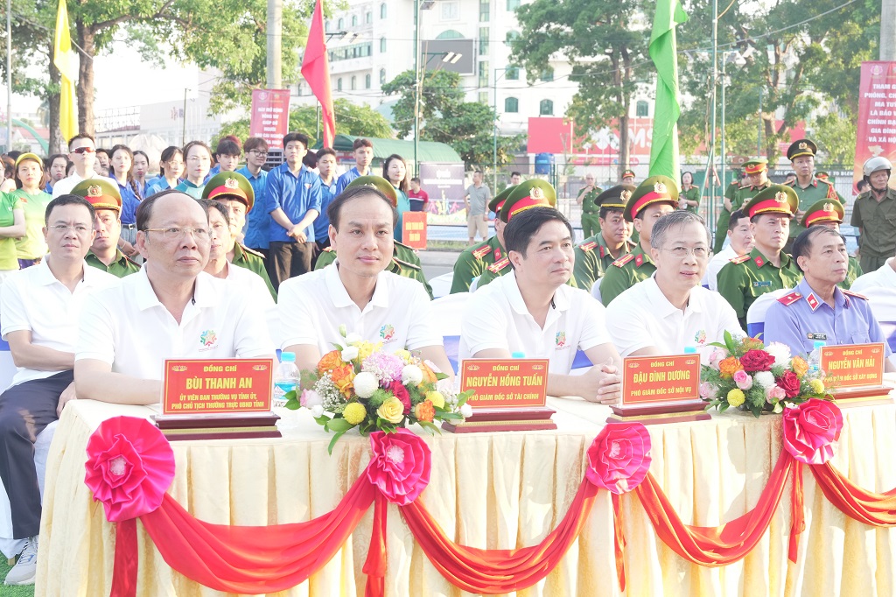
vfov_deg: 27.5
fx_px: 1219
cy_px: 298
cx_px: 448
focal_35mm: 49
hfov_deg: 40.4
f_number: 5.6
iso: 640
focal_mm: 33
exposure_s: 1/100
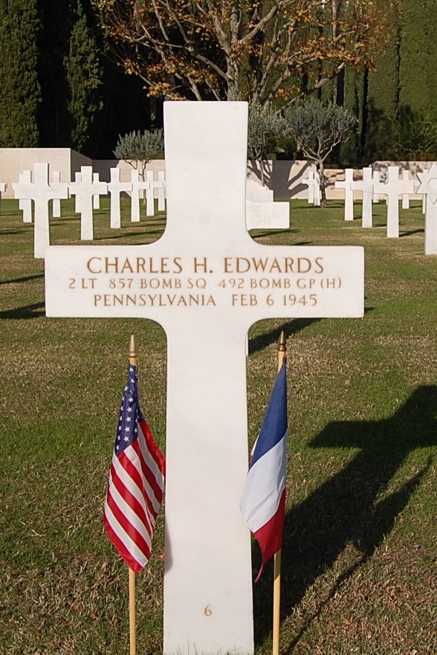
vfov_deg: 57.2
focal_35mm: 33
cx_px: 218
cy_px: 328
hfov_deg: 40.0
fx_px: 600
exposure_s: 1/400
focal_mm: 22
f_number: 10
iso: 200
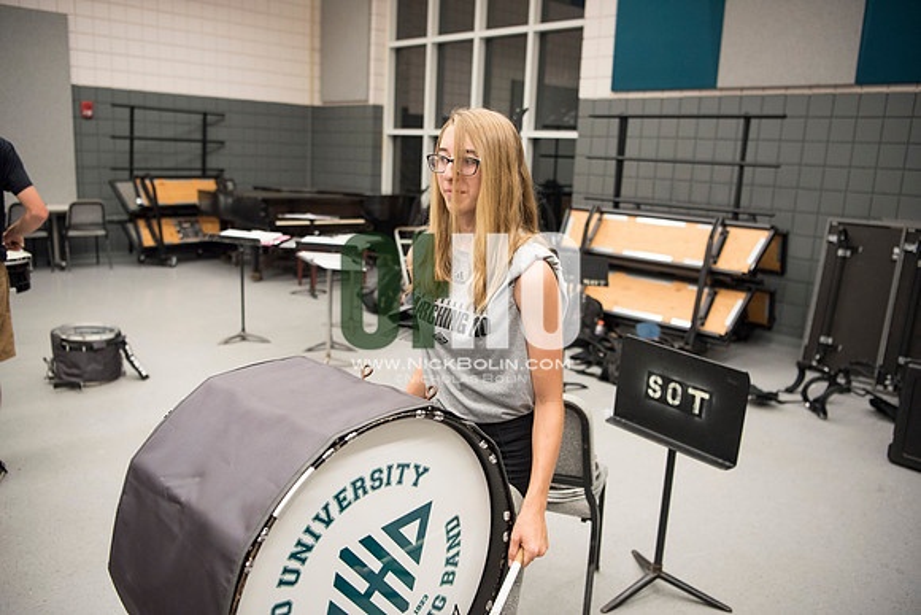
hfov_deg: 61.9
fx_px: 768
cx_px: 460
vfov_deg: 43.6
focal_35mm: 30
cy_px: 308
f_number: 2.8
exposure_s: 1/160
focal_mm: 30
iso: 1250
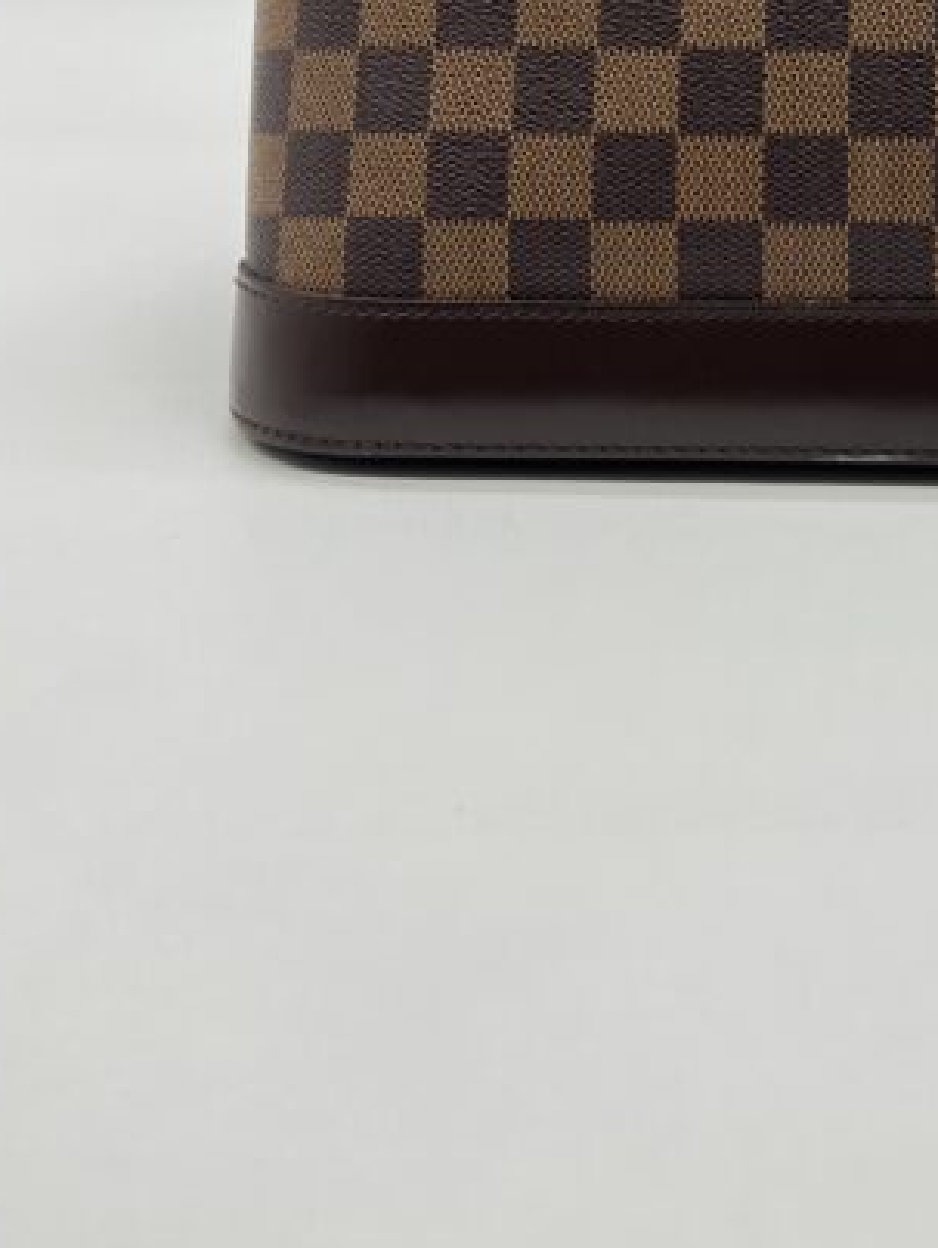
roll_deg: +0.0
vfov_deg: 26.3
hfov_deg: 21.5
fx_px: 2381
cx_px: 947
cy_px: -229
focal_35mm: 66
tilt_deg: -7.1
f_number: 1.5
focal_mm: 5.7
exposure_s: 1/100
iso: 32
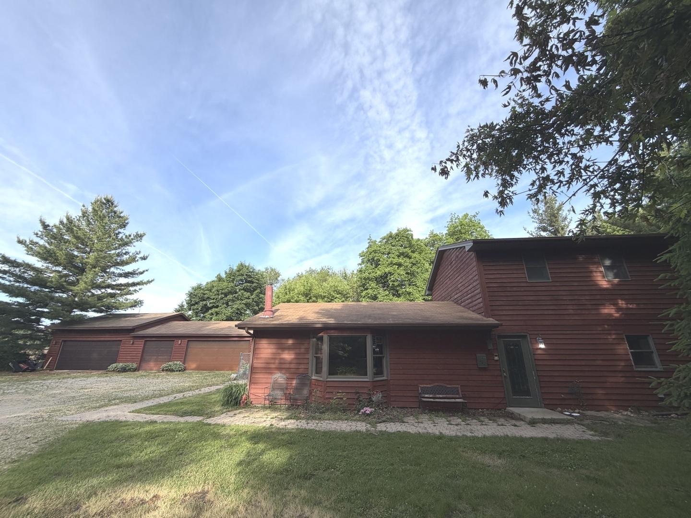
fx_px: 279
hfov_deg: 102.1
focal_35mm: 14
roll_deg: +0.2
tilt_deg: +18.4
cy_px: 259
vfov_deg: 85.7
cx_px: 346
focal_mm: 2.22
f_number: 2.2
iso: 40
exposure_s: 1/760
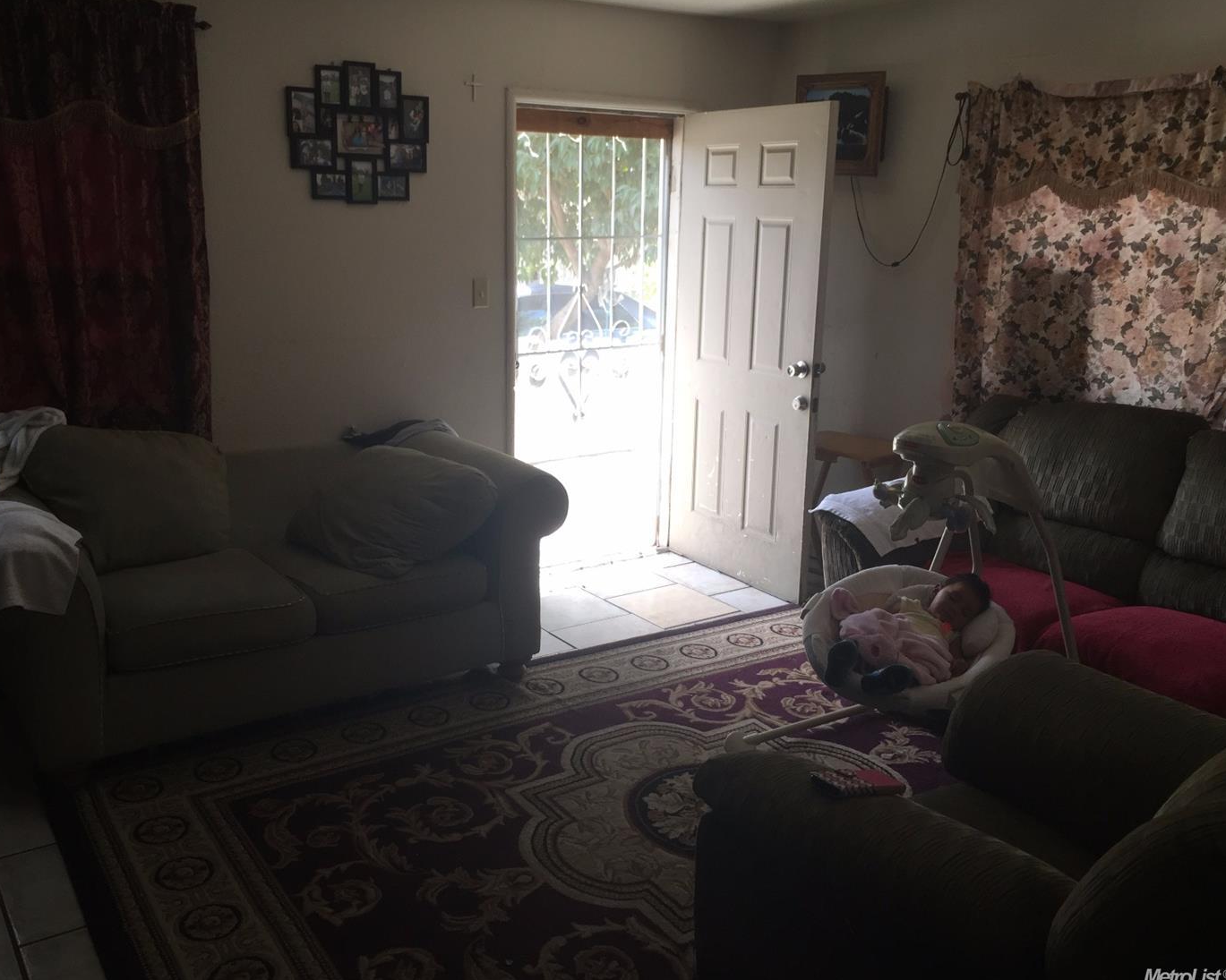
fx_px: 1125
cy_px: 483
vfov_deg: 47.1
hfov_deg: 57.1
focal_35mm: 31
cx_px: 562
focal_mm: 4.15
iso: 32
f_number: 2.2
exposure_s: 1/60
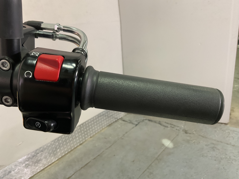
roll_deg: +3.8
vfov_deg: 48.2
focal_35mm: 29
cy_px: 90
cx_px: 120
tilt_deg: -18.9
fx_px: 200
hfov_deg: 61.7
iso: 160
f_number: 1.8
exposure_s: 1/60
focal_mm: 3
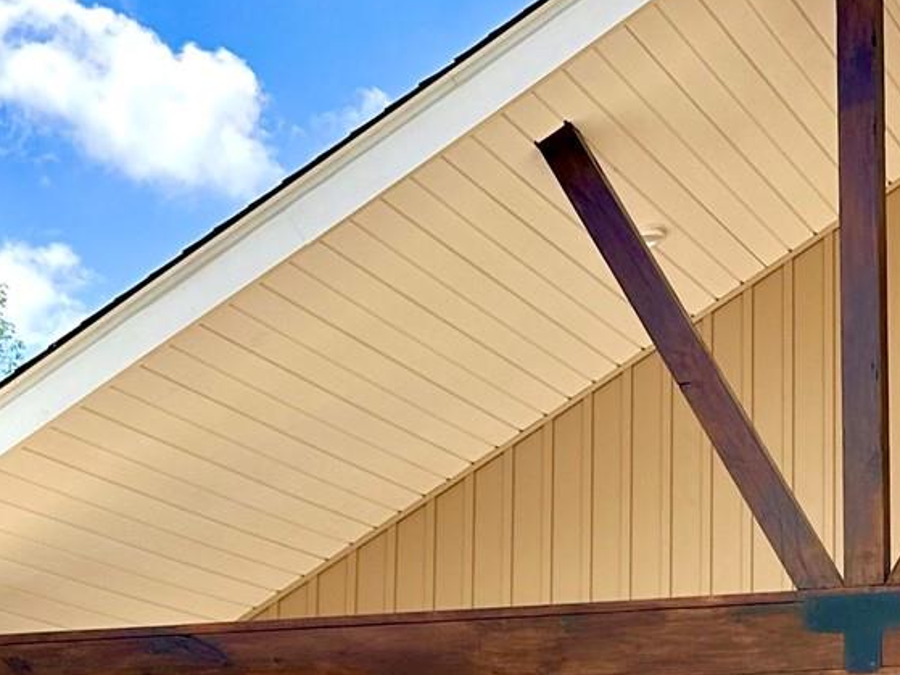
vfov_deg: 16.4
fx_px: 2287
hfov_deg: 21.0
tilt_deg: +10.3
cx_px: 1026
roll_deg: +1.7
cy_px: 703
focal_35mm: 88
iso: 80
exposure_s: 1/3356
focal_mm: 6.86
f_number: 1.78
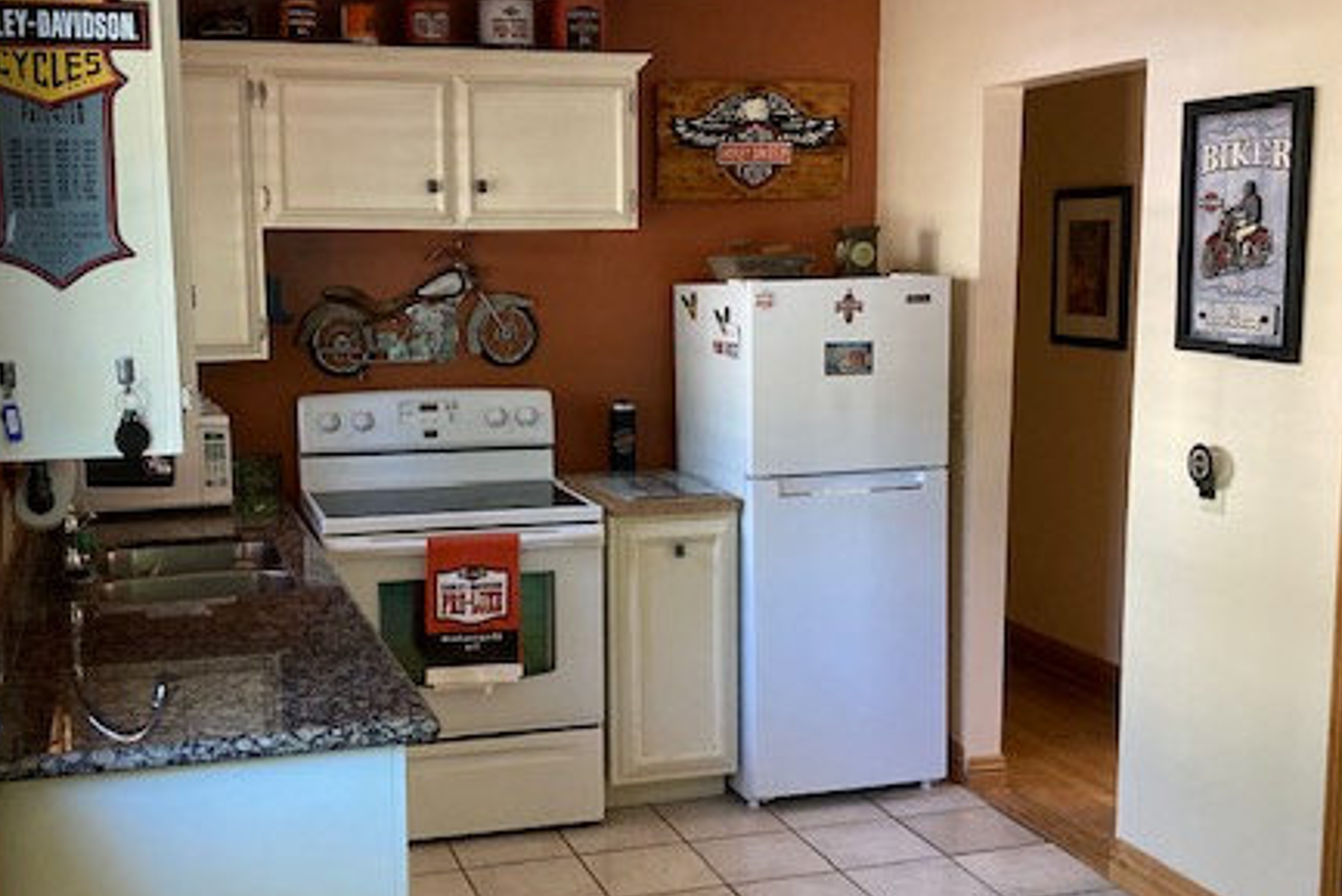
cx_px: 623
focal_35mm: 43
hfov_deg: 45.4
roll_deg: -0.4
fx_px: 1603
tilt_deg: -8.3
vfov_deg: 31.2
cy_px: 484
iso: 200
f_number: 1.8
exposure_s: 1/60
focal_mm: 3.99
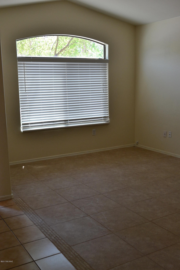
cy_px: 135
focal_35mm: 39
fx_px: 293
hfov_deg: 34.2
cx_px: 90
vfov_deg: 49.6
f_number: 8
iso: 400
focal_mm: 26
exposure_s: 1/60
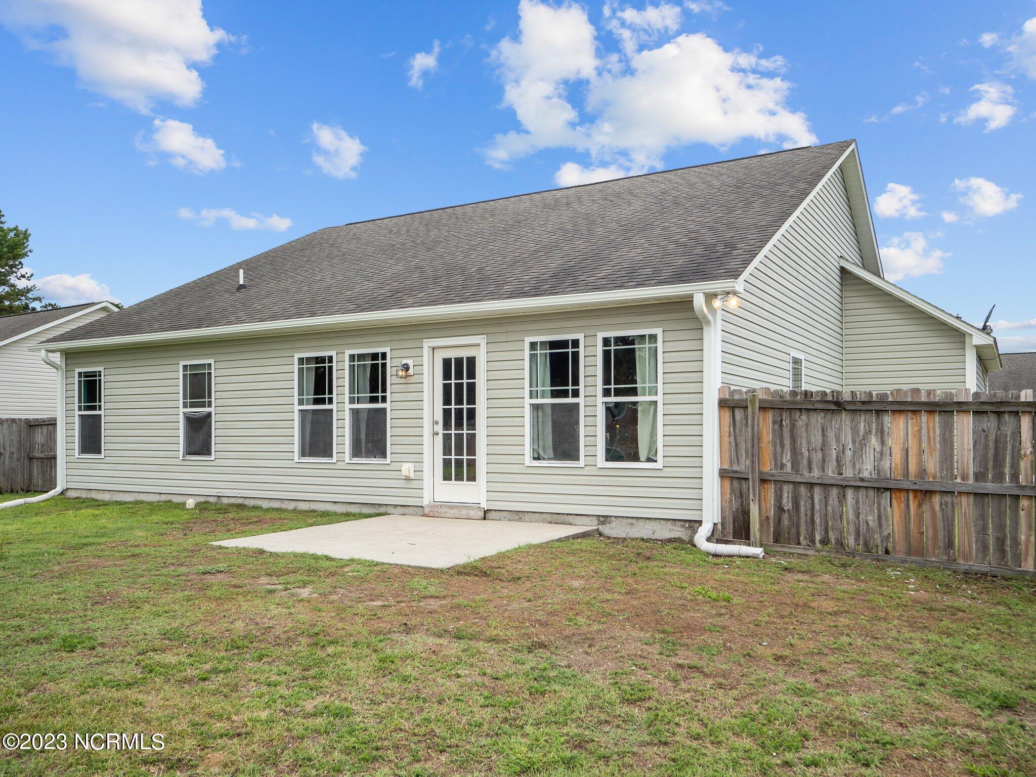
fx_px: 838
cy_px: 388
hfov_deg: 63.4
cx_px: 518
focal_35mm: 28
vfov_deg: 49.7
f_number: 5
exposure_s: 1/500
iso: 200
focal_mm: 14
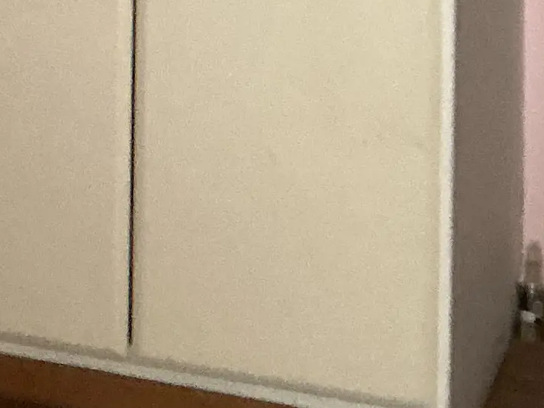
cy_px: -629
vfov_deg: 8.5
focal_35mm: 157
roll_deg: -0.6
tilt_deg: -2.3
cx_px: -9
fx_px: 2467
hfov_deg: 12.4
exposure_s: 1/40
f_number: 1.8
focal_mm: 3
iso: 250
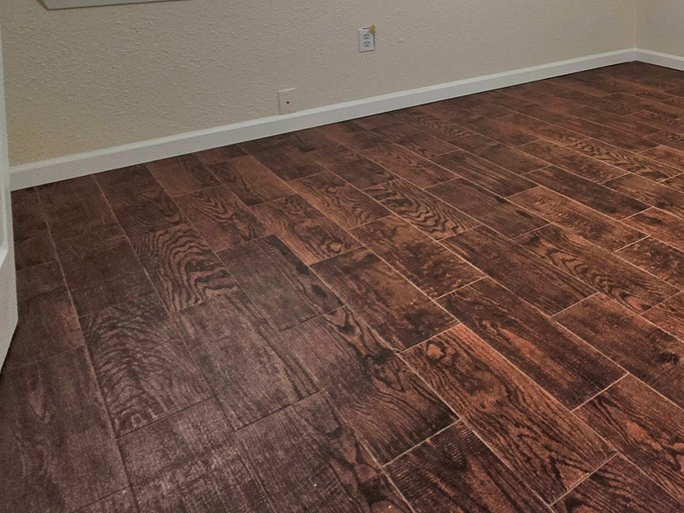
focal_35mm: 32
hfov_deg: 45.1
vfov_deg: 36.9
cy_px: -58
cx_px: 727
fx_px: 632
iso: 50
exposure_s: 1/120
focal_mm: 2.2
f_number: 1.9
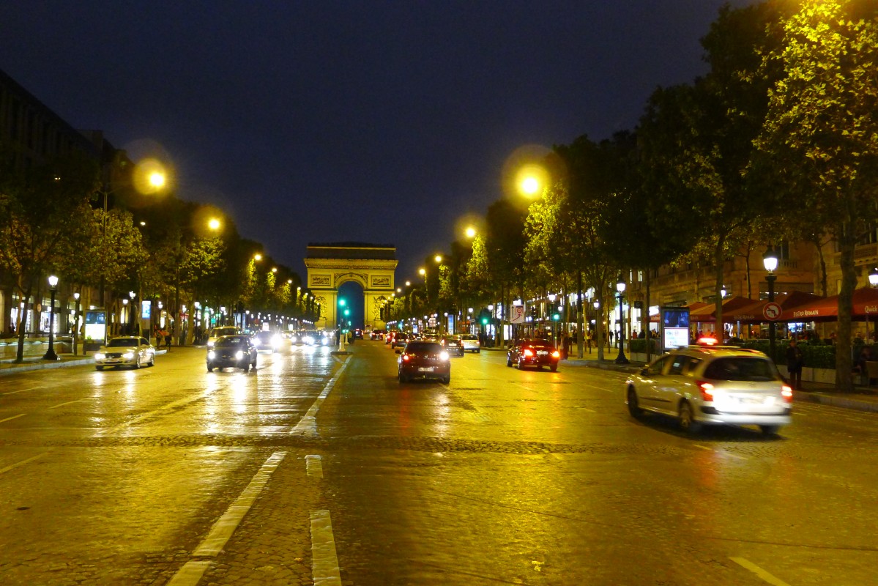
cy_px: 293
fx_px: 781
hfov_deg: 58.7
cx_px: 439
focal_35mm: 32
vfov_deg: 41.1
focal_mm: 6.8
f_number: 2.2
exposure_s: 1/40
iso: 800
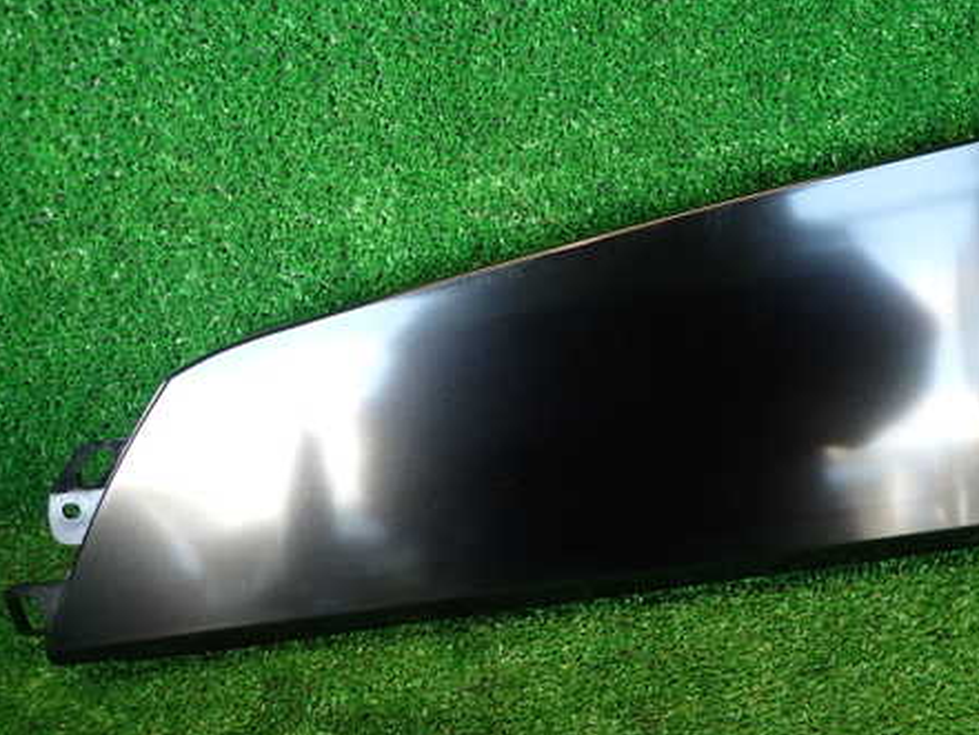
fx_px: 962
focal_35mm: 34
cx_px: 624
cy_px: 369
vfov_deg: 41.8
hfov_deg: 53.2
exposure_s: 1/50
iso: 200
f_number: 2
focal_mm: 4.5
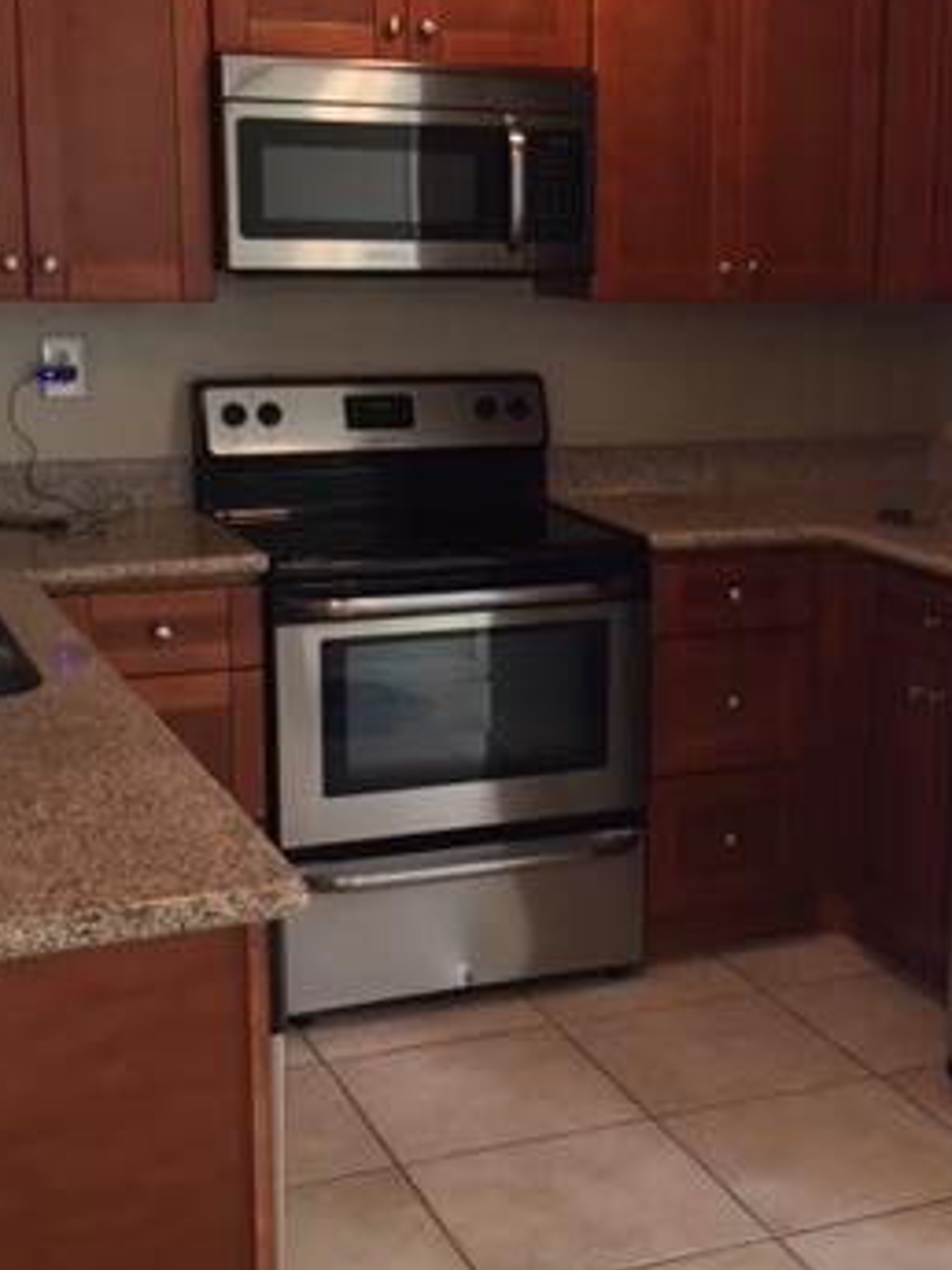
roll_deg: -1.1
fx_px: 1980
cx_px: 686
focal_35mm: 54
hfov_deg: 26.8
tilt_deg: -10.7
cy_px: 598
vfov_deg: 35.5
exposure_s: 1/30
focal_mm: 4.15
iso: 80
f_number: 2.2
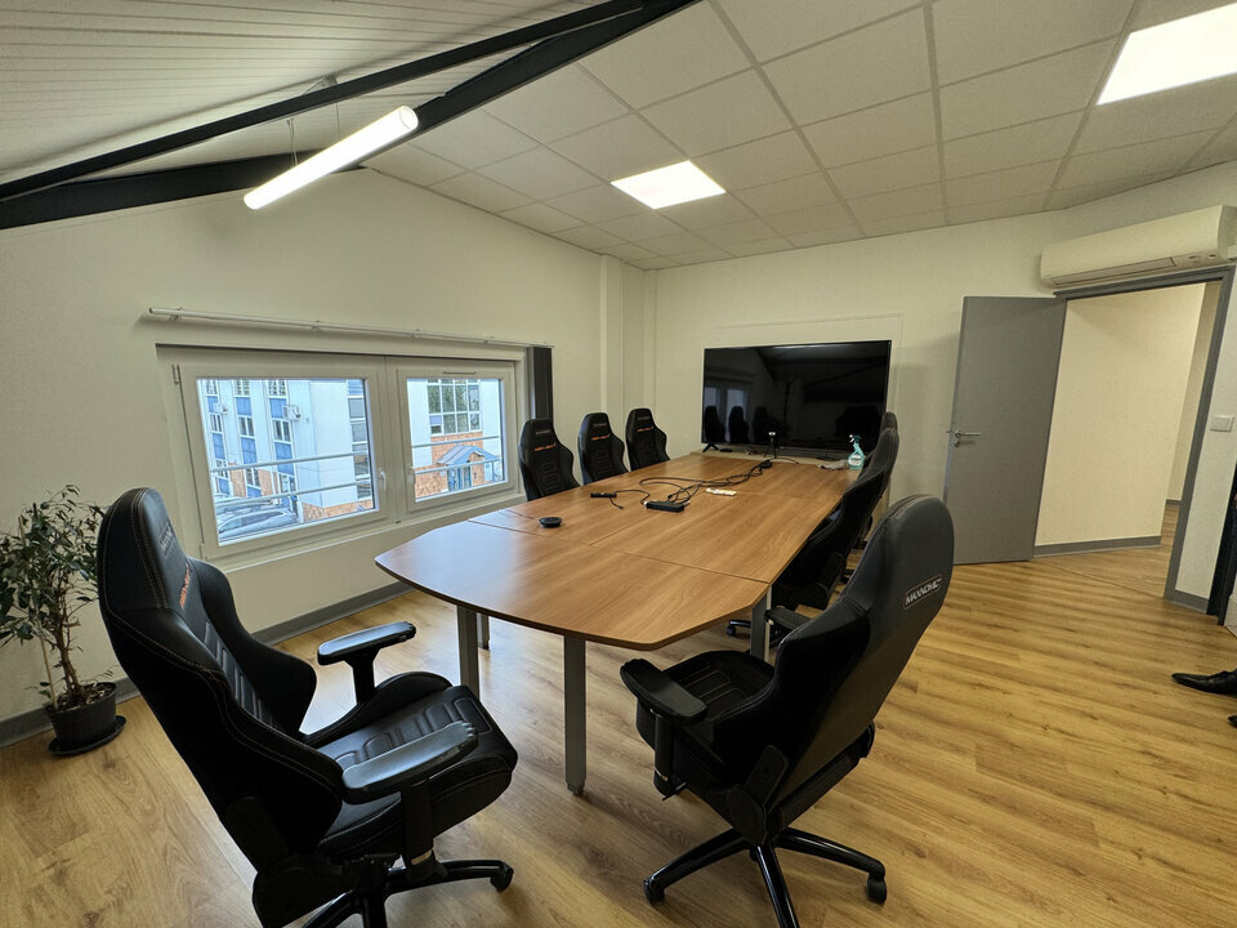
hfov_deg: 102.1
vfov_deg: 85.7
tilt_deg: -9.2
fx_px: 500
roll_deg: +0.3
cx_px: 618
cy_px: 464
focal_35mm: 14
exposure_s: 1/100
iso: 125
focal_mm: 2.22
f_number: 2.2
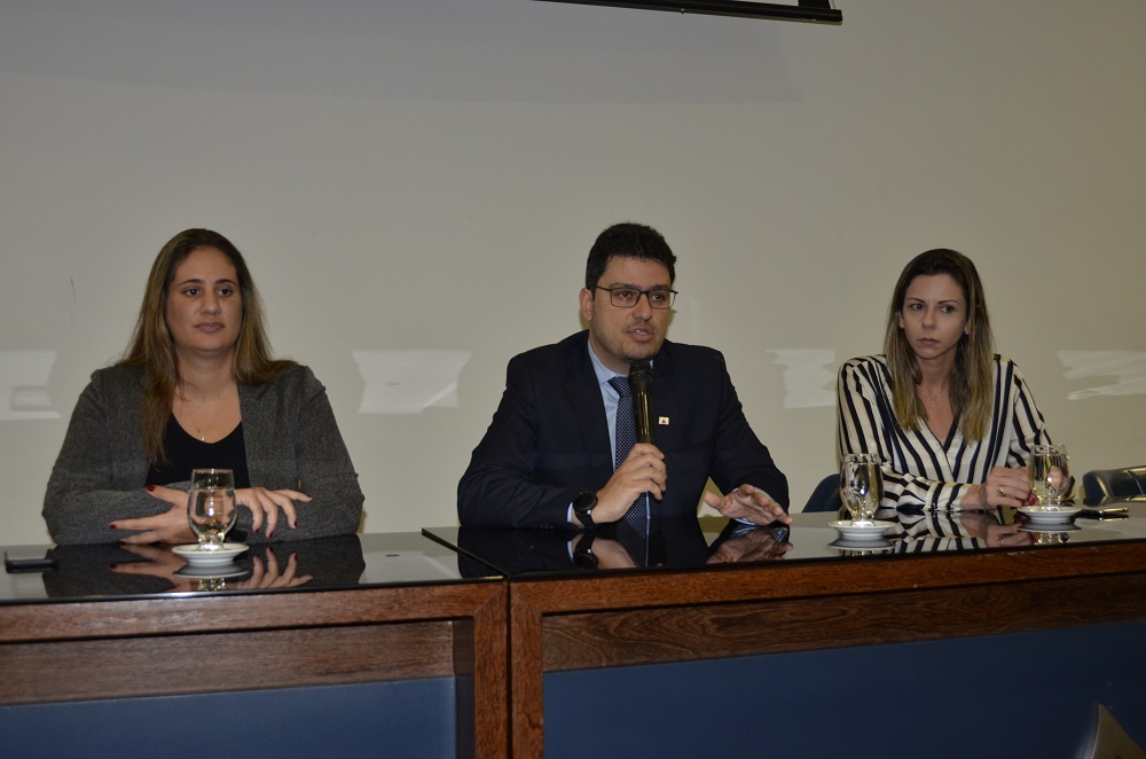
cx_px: 573
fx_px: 1239
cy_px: 380
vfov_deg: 34.1
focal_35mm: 39
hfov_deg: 49.6
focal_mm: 26
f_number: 4
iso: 800
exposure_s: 1/60
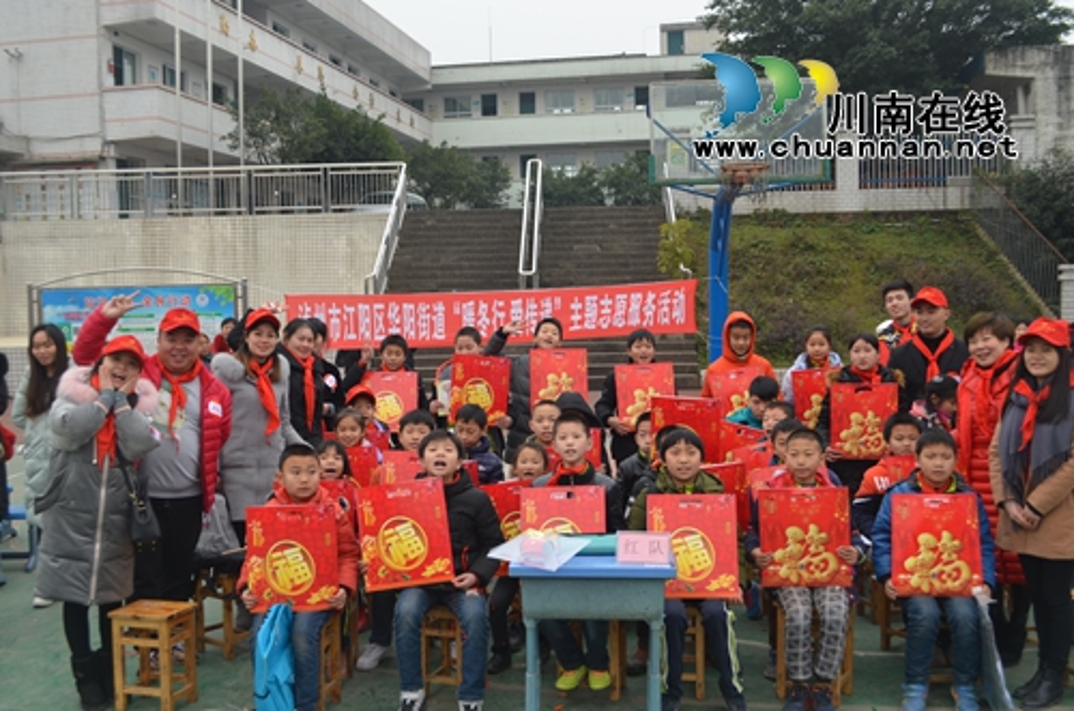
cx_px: 537
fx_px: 1072
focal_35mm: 36
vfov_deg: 36.7
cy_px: 356
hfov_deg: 53.2
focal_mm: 24
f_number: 5.6
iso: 360
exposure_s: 1/125
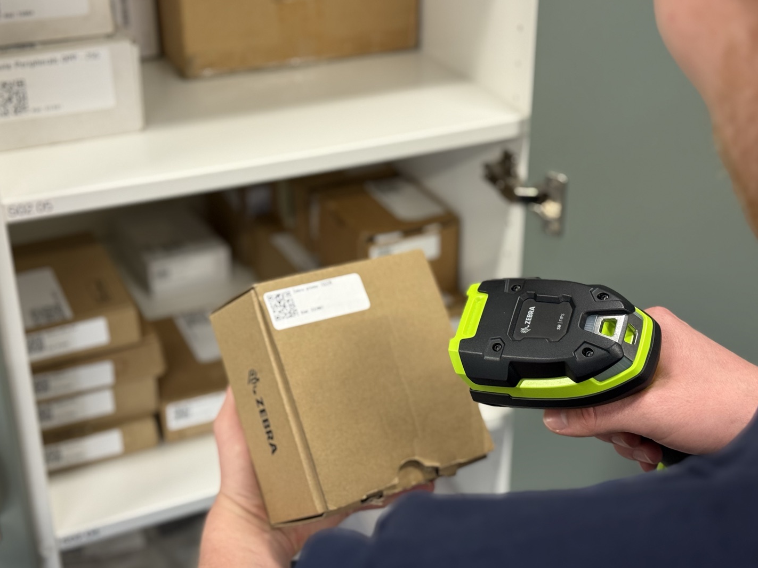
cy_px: 290
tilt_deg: -27.8
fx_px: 1183
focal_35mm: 54
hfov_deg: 35.5
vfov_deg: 27.0
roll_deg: +0.3
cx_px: 400
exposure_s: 1/50
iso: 160
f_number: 1.78
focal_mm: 6.76
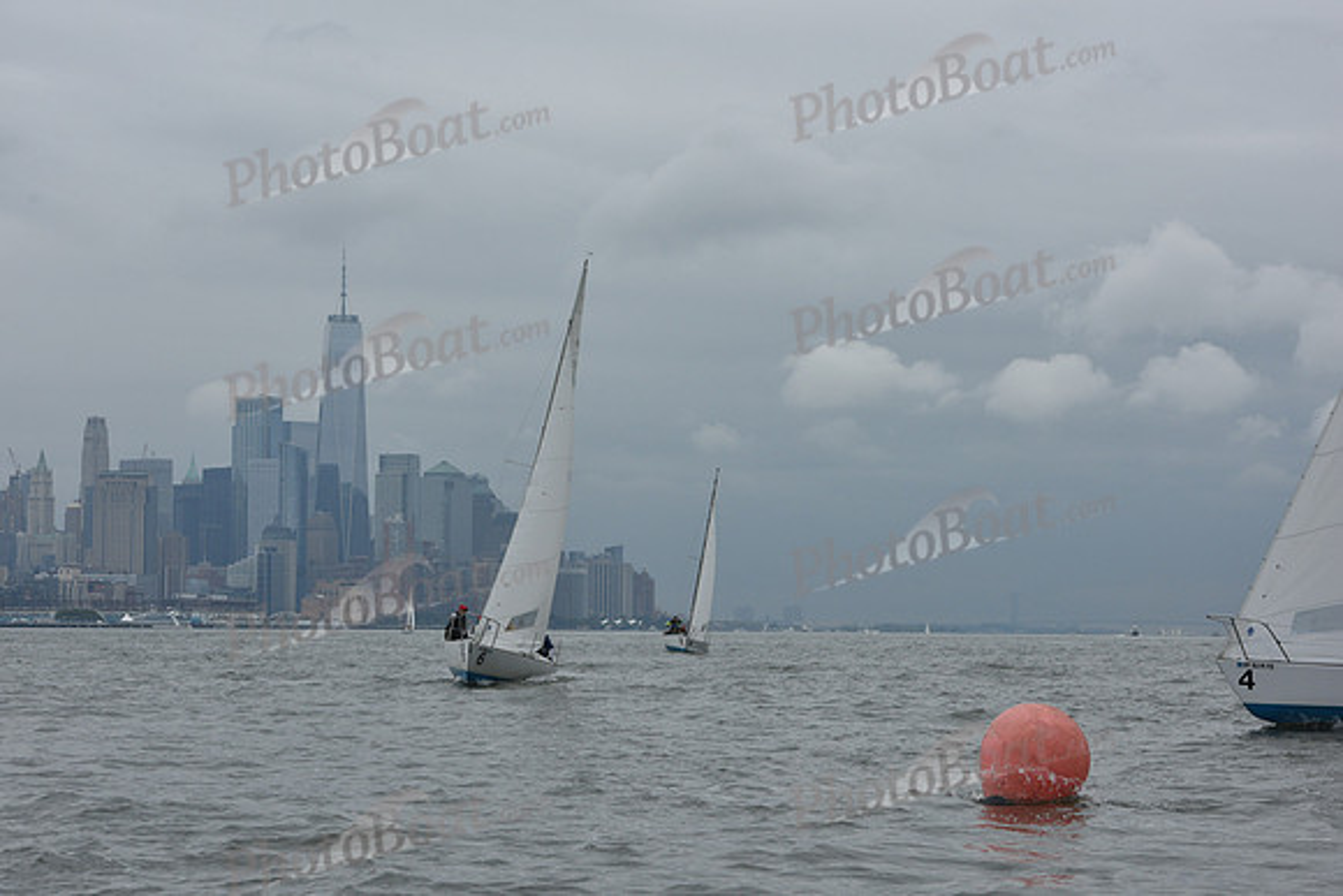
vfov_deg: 14.9
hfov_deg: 22.1
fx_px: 3433
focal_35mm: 92
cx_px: 672
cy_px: 448
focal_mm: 92
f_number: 9
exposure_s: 1/800
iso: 400
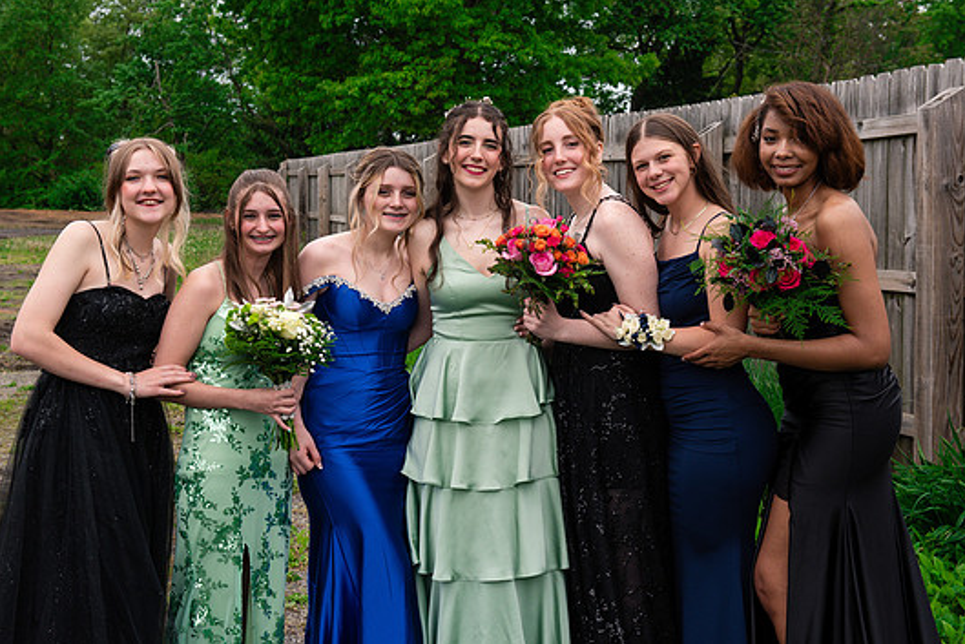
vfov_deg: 23.8
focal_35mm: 57
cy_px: 293
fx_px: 1528
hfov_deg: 35.0
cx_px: 469
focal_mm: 52
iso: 500
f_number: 8
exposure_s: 1/250
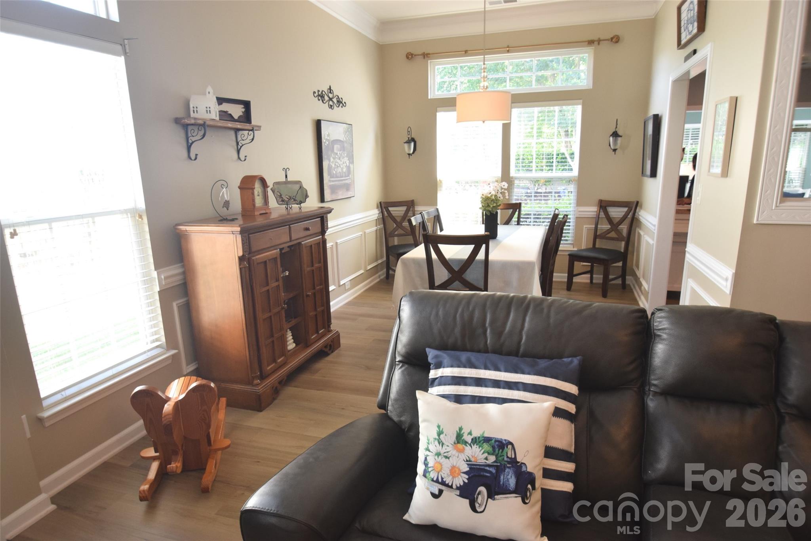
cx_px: 406
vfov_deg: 59.6
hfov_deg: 81.2
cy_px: 270
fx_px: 473
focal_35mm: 21
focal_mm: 14
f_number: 4.5
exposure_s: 1/80
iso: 800
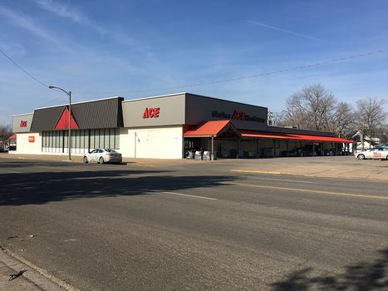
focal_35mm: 29
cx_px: 194
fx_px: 325
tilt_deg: +0.7
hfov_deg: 61.7
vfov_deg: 48.2
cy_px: 146
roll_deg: -0.6
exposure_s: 1/1709
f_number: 2.2
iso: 25
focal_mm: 4.15
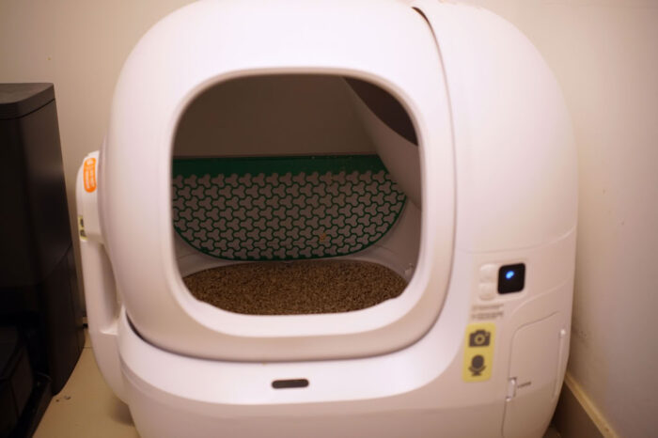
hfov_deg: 51.3
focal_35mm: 38
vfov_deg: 35.5
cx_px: 329
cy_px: 219
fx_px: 685
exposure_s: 1/40
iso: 400
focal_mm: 25
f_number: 1.7
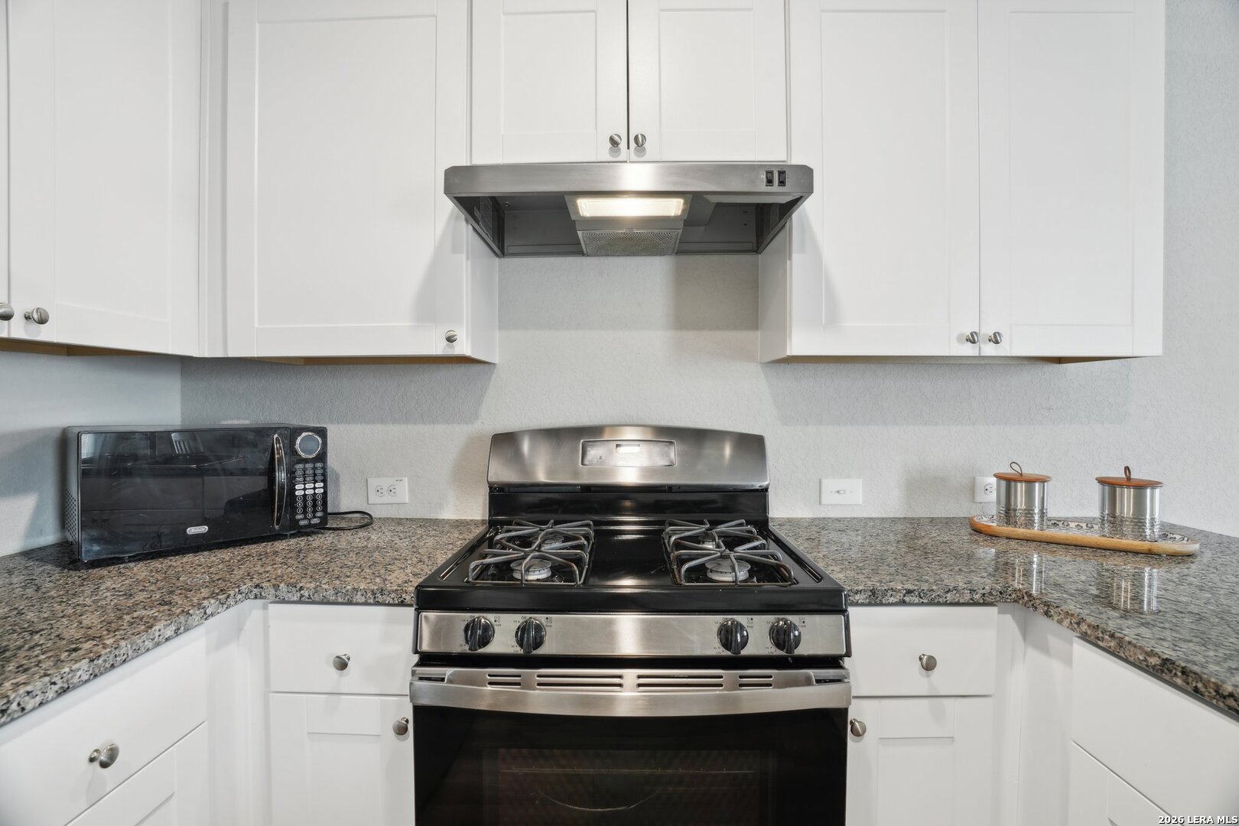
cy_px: 413
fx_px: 551
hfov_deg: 96.7
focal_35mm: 16
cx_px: 620
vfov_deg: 73.7
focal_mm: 16
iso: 400
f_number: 8
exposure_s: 1/2
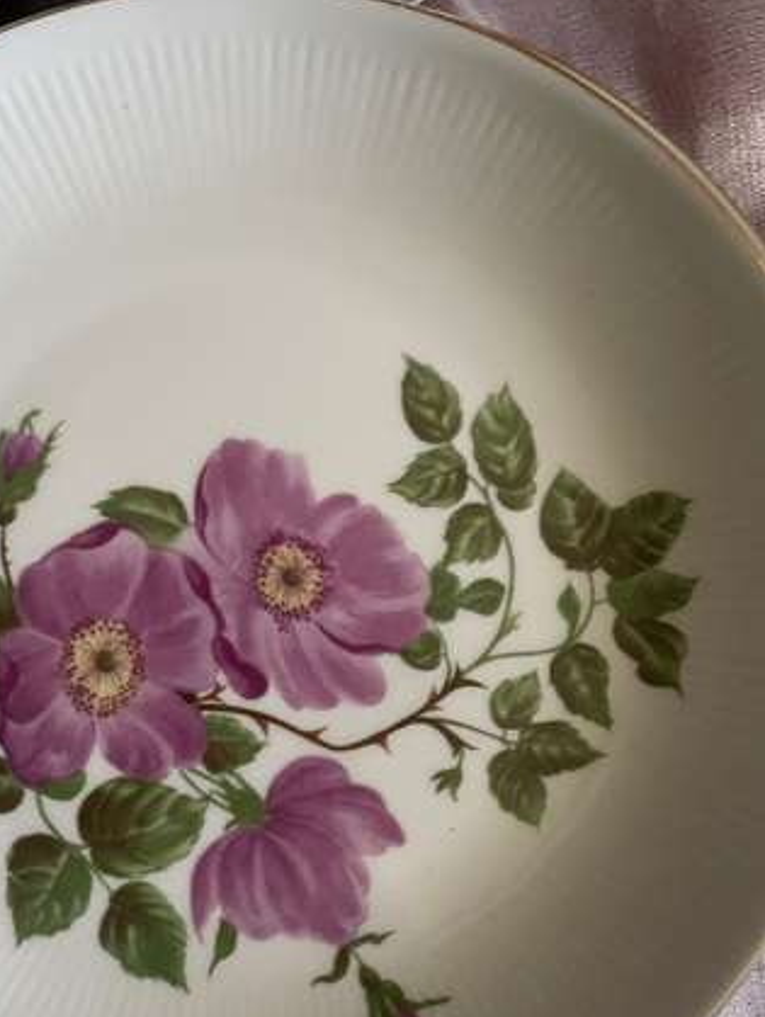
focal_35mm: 31
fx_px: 912
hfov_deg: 45.3
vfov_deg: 58.2
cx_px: 312
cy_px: 561
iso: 500
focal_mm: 4.2
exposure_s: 1/43
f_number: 1.6
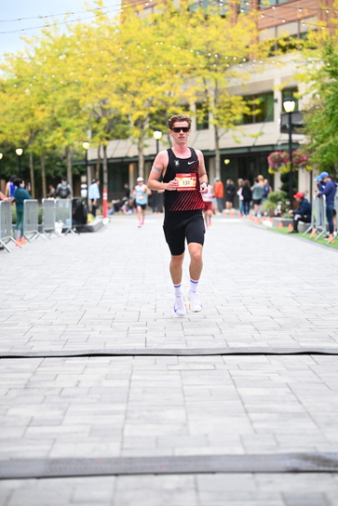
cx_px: 168
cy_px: 254
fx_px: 1351
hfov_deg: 14.3
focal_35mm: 96
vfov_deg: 21.2
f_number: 2.8
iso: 1600
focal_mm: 95
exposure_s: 1/1250
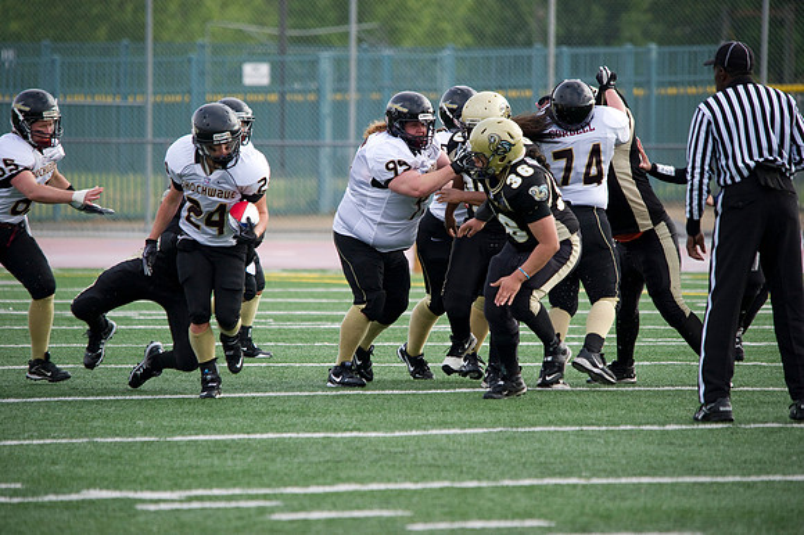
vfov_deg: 3.4
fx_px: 8928
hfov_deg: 5.2
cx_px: 402
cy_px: 268
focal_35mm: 400
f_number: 6.3
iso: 2200
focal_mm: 400
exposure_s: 1/1000
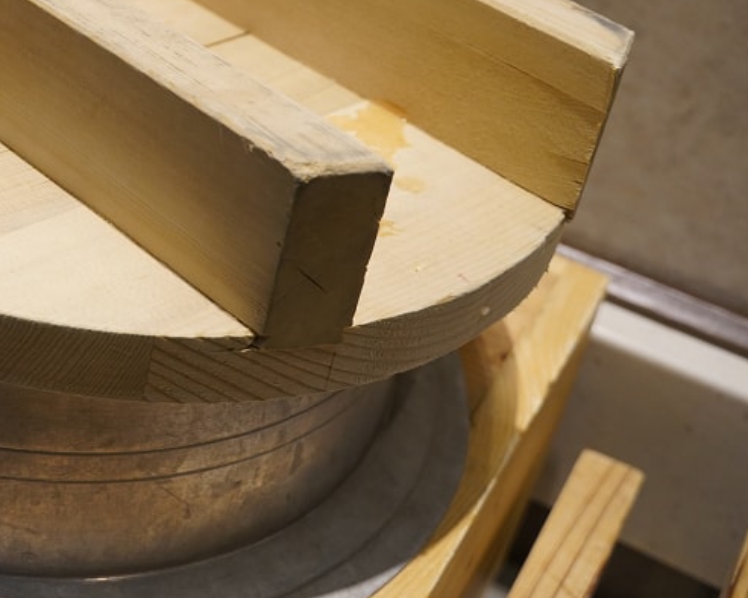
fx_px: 1416
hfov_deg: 26.4
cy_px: 42
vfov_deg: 23.1
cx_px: -140
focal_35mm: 64
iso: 1000
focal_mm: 28
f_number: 4
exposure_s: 1/160
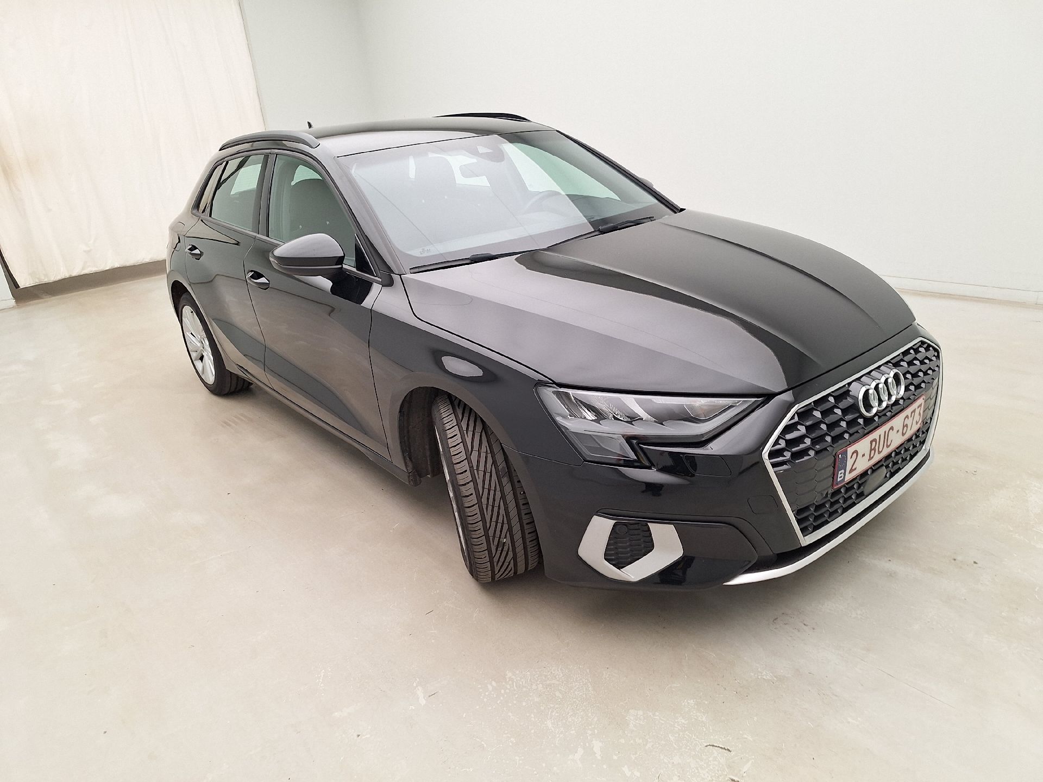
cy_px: 391
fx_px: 693
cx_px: 522
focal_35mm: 23
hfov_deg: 73.9
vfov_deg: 58.9
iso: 50
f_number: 1.8
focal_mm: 5.54
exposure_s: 1/100
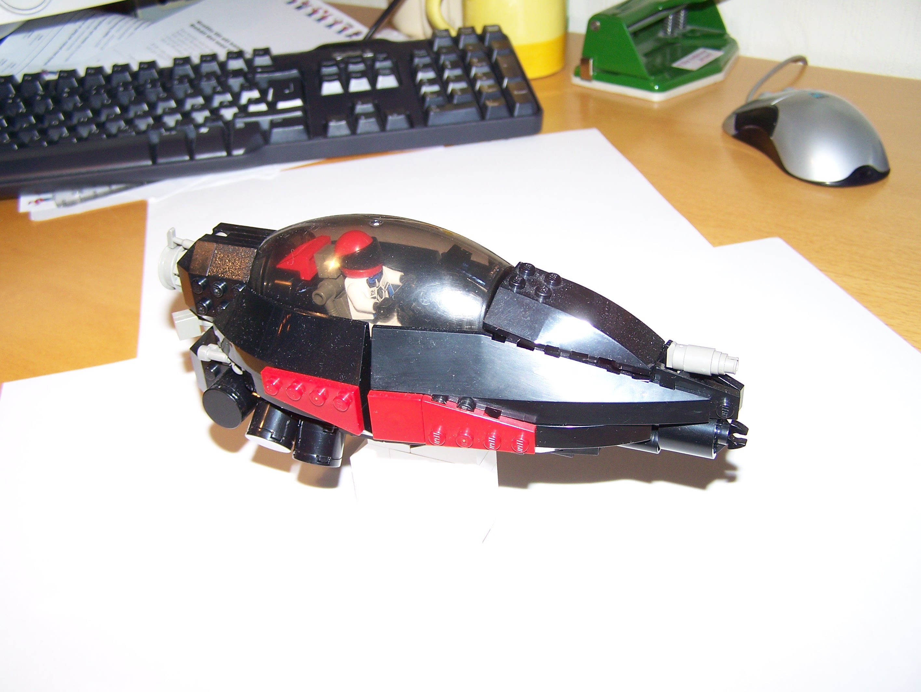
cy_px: 346
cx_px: 460
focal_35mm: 38
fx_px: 1012
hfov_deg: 48.9
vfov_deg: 37.8
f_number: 2.8
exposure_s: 1/60
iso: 80
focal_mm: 6.3
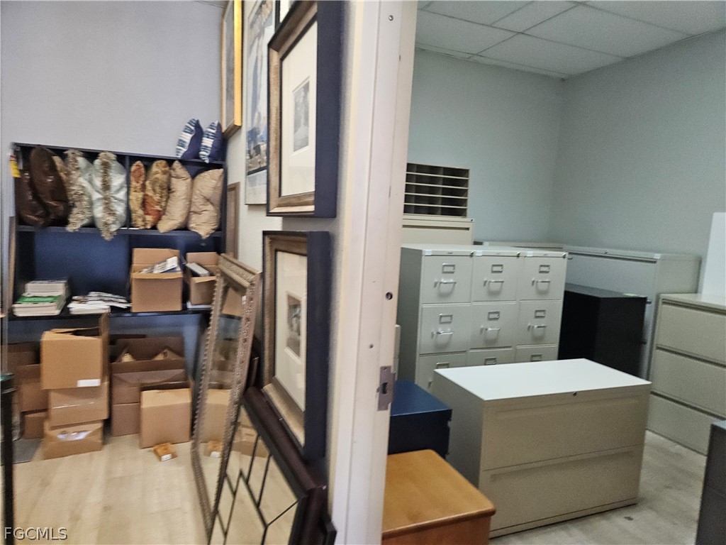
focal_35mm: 23
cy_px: 272
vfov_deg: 58.9
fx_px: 482
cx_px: 363
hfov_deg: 73.9
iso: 800
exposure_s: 1/120
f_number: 1.8
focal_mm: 5.4
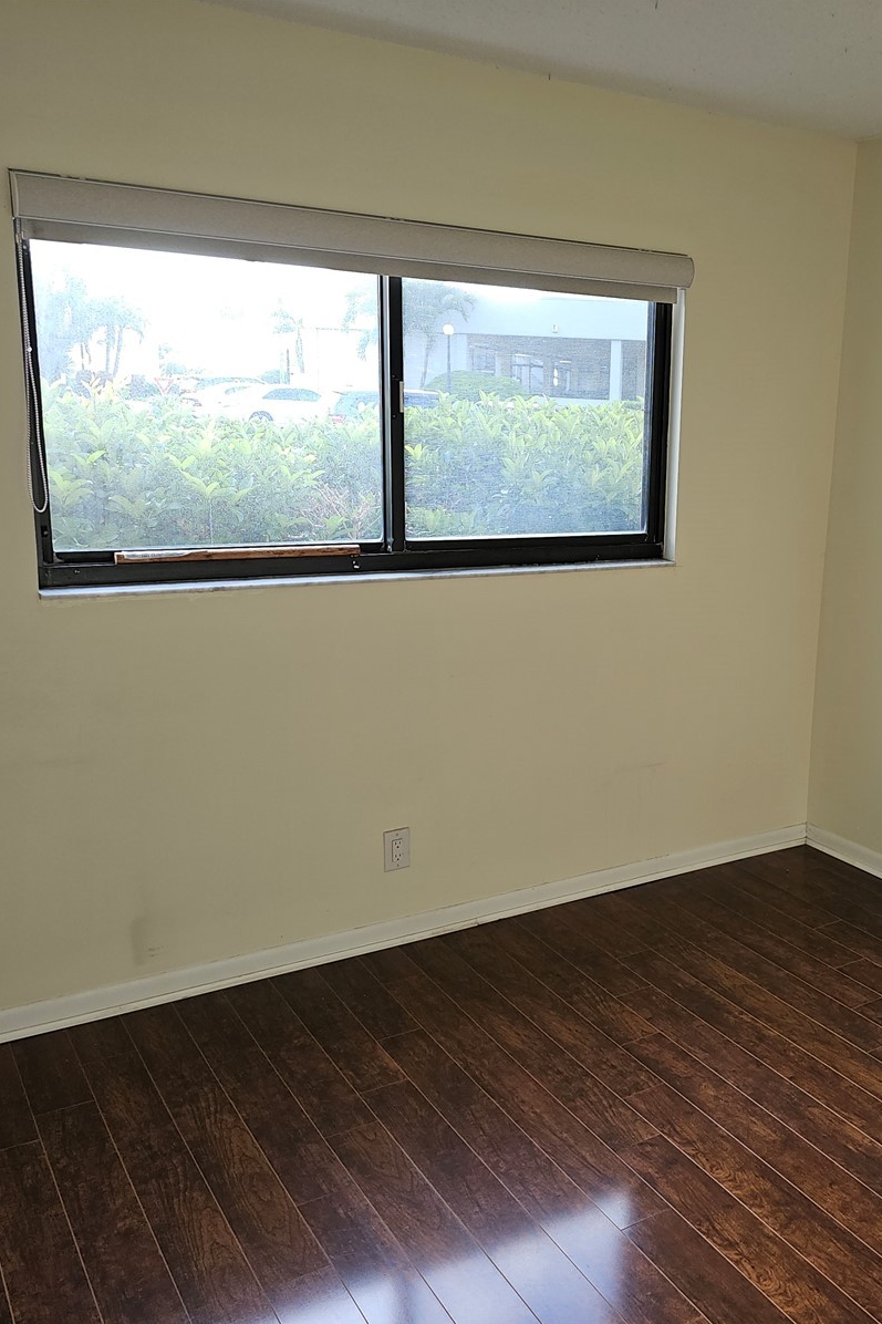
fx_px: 1176
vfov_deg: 58.7
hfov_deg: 40.1
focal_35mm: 32
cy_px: 661
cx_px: 647
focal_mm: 6.3
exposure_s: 1/60
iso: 32
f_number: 1.7
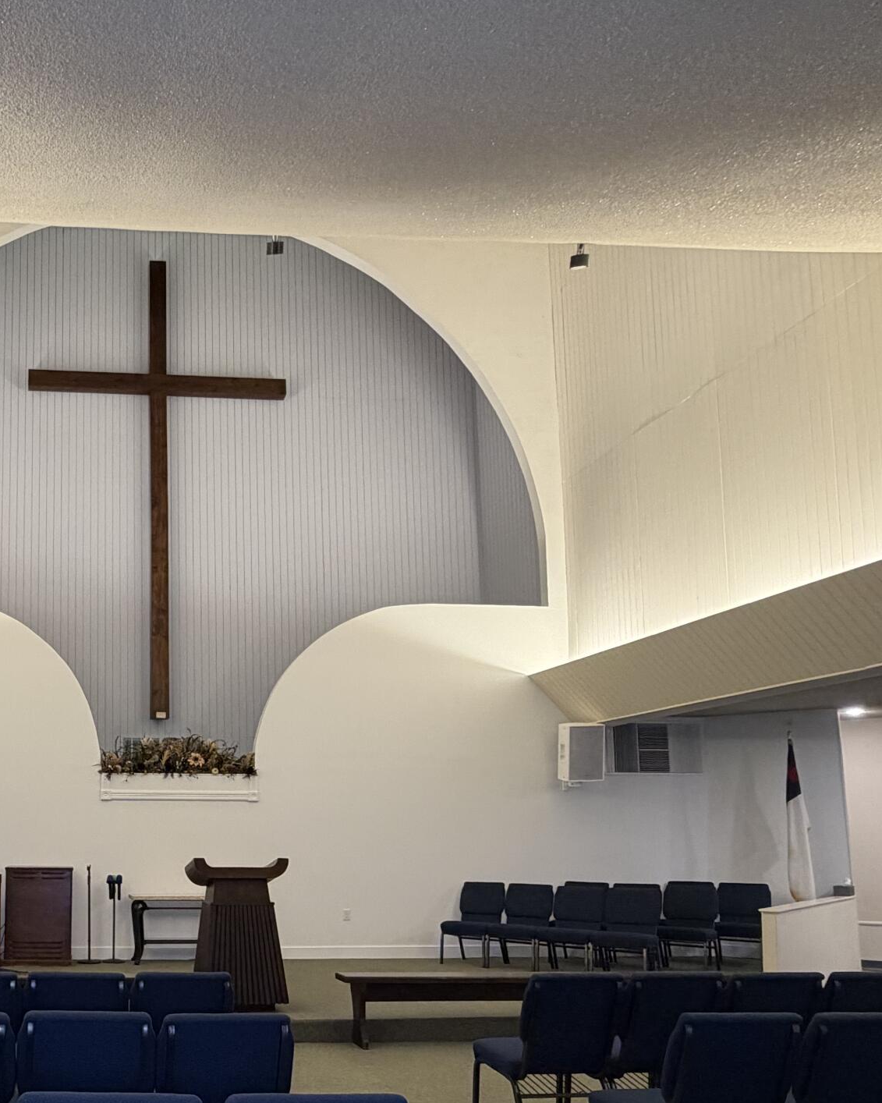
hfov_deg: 45.5
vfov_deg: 59.0
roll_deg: -0.3
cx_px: 94
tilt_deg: +5.6
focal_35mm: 29
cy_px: 737
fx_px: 946
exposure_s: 1/60
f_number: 2.2
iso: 200
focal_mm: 2.22
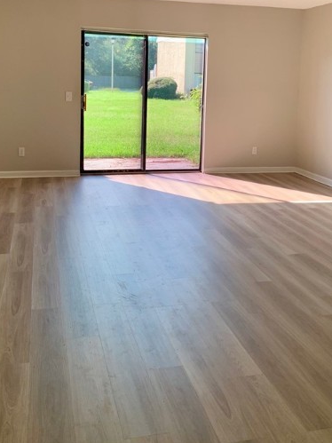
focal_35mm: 40
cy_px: 135
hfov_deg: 35.9
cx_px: 174
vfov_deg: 45.8
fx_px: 512
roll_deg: -0.4
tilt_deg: -4.9
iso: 50
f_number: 1.8
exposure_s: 1/122
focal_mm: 4.25
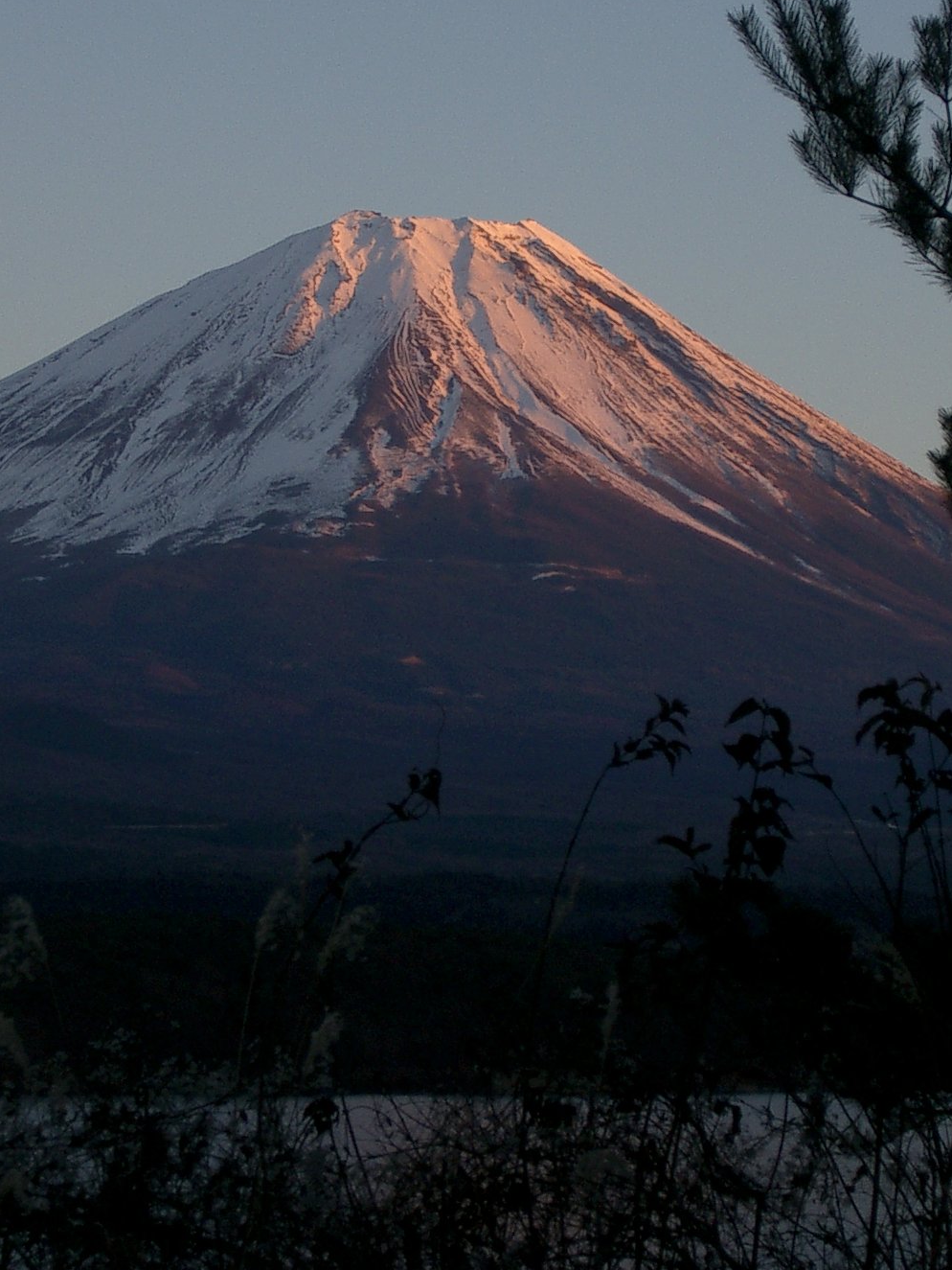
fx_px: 4986
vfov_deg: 14.5
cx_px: 596
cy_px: 381
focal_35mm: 136
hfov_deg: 10.9
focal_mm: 14.6
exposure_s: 1/80
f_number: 4.4
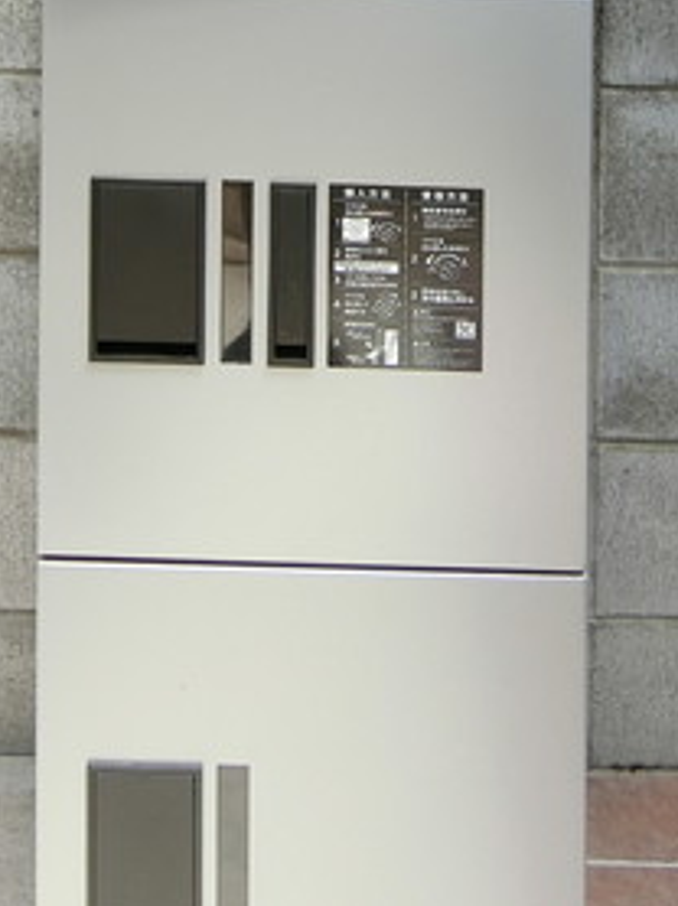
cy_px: 248
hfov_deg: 40.6
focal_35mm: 35
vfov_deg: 50.9
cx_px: 332
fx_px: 915
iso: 80
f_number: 2.7
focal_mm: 4.1
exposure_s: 1/500
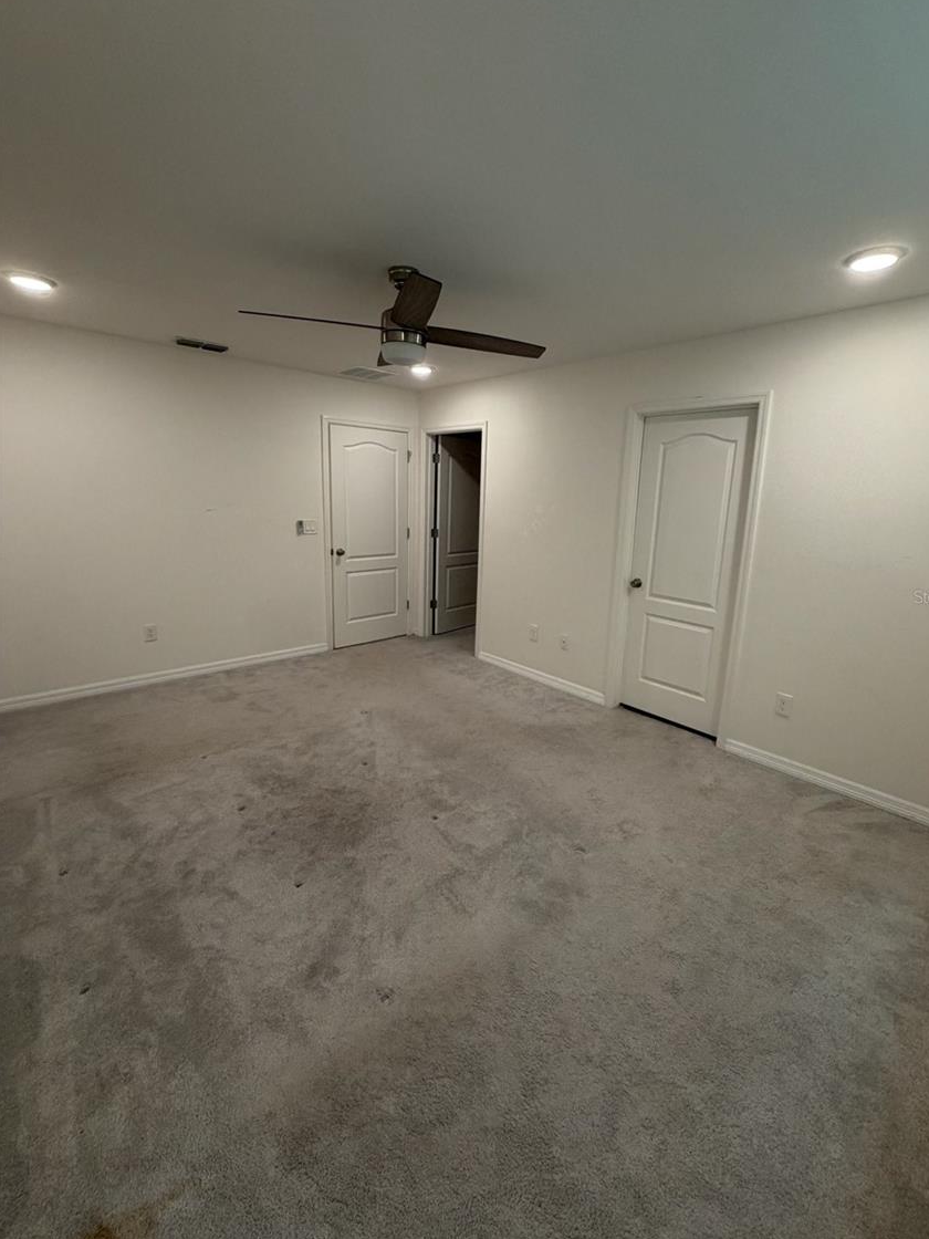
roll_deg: -2.4
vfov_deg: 98.1
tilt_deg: -11.4
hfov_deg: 81.6
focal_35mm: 15
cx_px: 494
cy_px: 596
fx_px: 537
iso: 250
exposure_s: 1/120
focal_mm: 2.22
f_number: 2.2
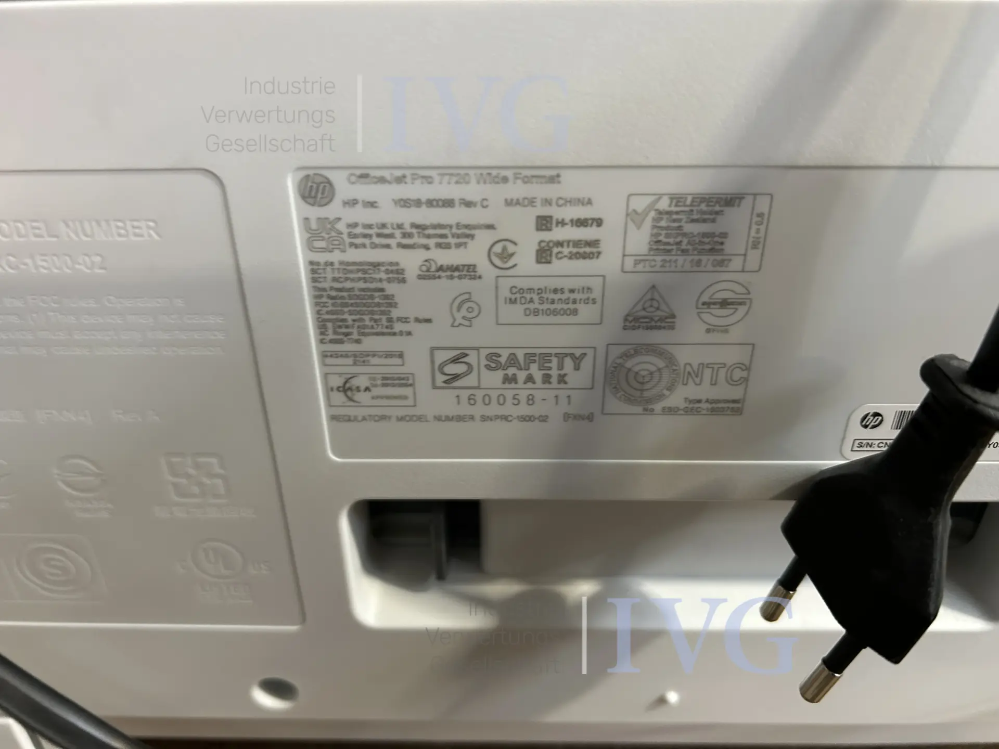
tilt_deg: -28.5
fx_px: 750
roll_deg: +0.2
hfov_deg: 67.3
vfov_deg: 53.1
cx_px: 500
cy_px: 374
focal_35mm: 26
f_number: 1.5
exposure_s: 1/50
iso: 200
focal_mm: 5.7
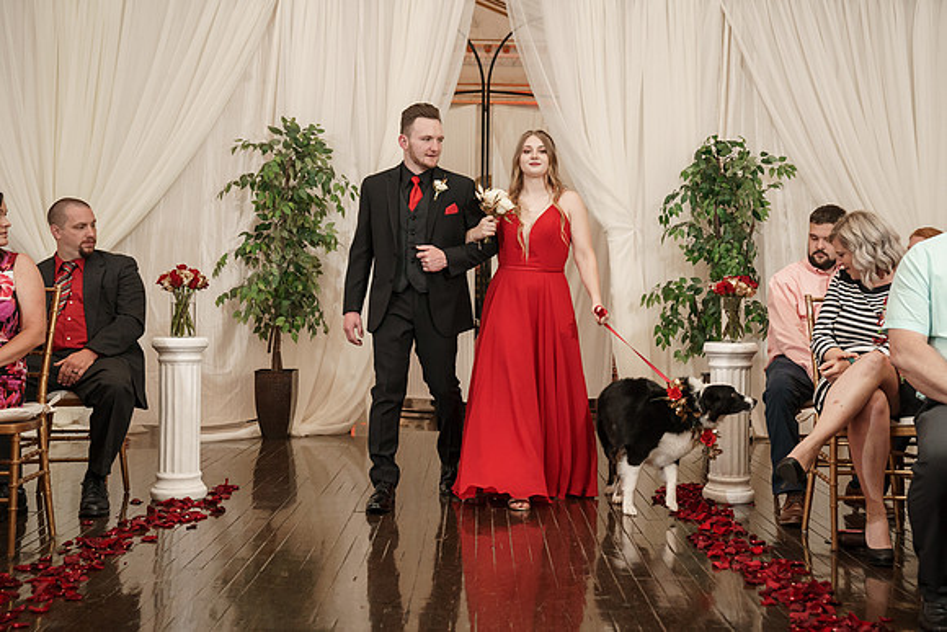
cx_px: 537
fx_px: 1266
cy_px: 304
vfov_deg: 28.0
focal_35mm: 48
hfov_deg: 40.9
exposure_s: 1/160
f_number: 4
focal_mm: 41
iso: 2000
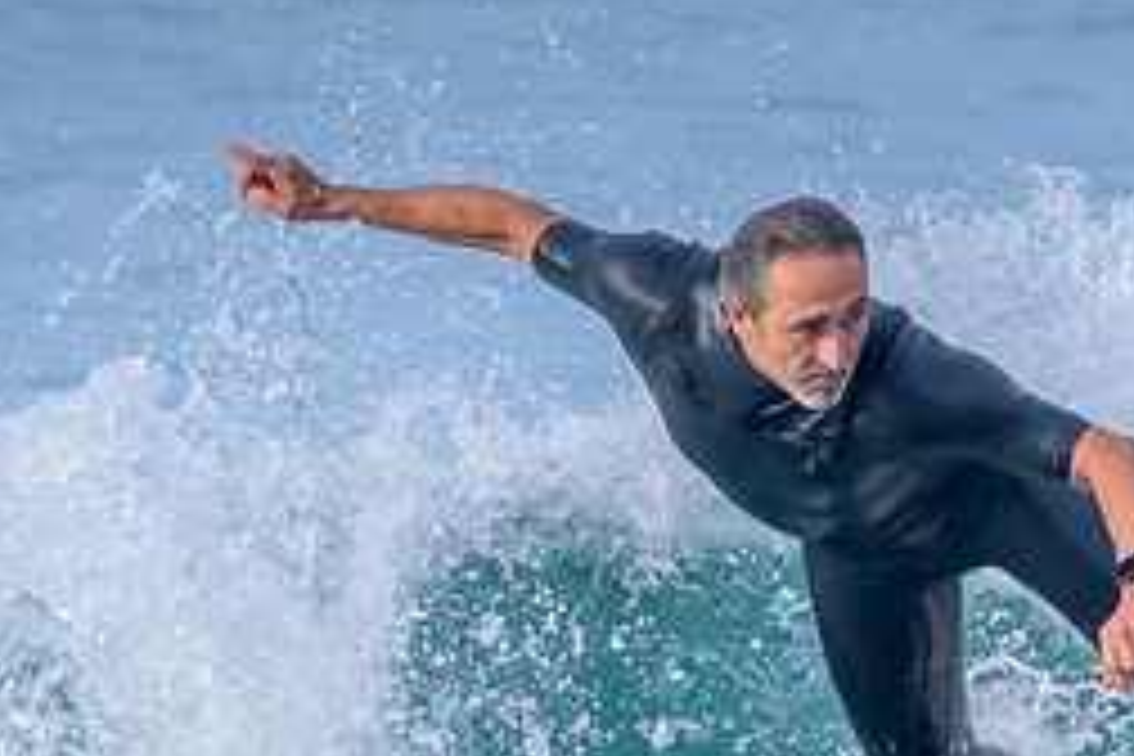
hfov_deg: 0.8
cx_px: 1343
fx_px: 79563
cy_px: 931
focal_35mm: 2526
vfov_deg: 0.5
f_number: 11
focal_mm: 800
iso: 2500
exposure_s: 1/2000
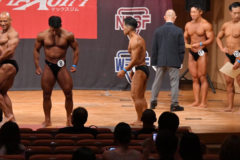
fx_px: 1346
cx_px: 120
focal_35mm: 202
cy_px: 80
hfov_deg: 10.2
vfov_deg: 6.8
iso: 11400
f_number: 5.6
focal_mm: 135
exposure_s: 1/400
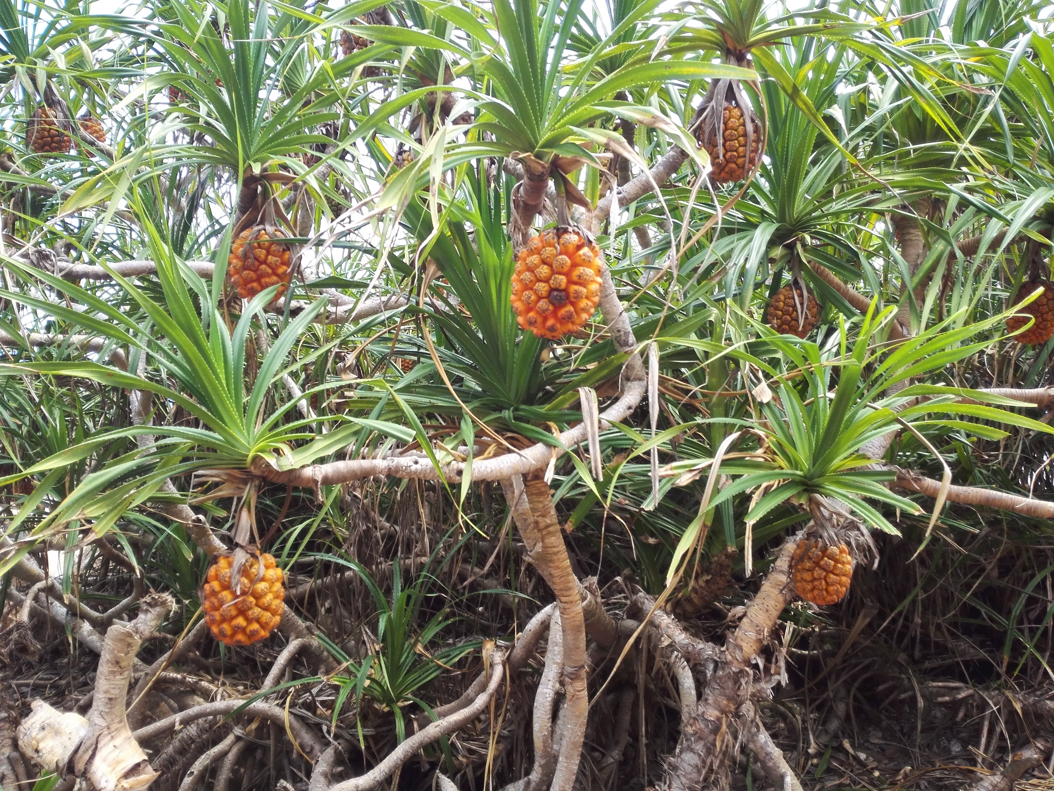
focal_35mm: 29
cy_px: 396
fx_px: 883
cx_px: 527
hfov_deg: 61.7
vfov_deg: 48.2
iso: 80
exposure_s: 1/494
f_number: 2
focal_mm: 3.8
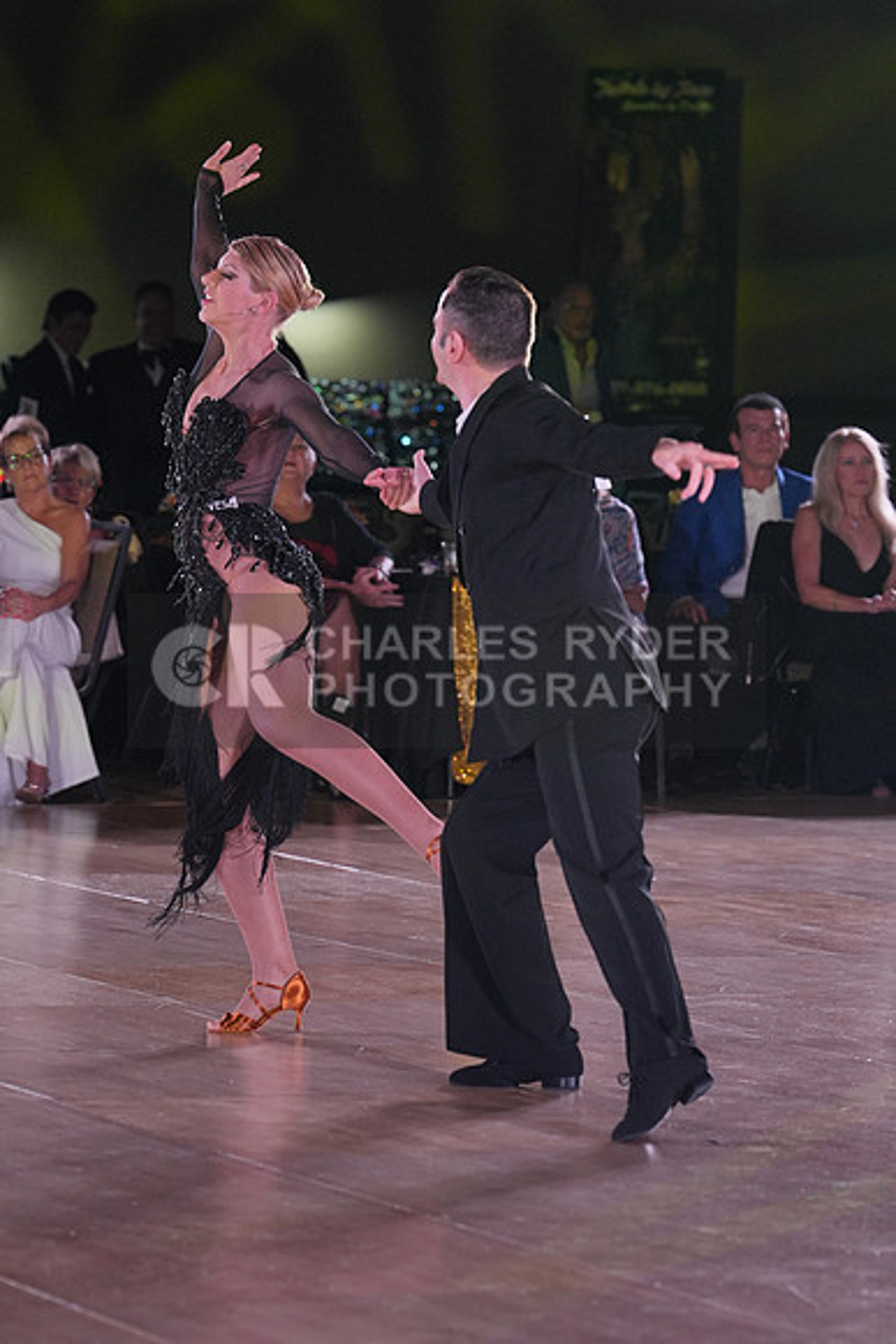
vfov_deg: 10.0
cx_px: 448
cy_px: 672
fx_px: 7648
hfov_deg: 6.7
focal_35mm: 205
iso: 1000
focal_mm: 137
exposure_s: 1/400
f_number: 4
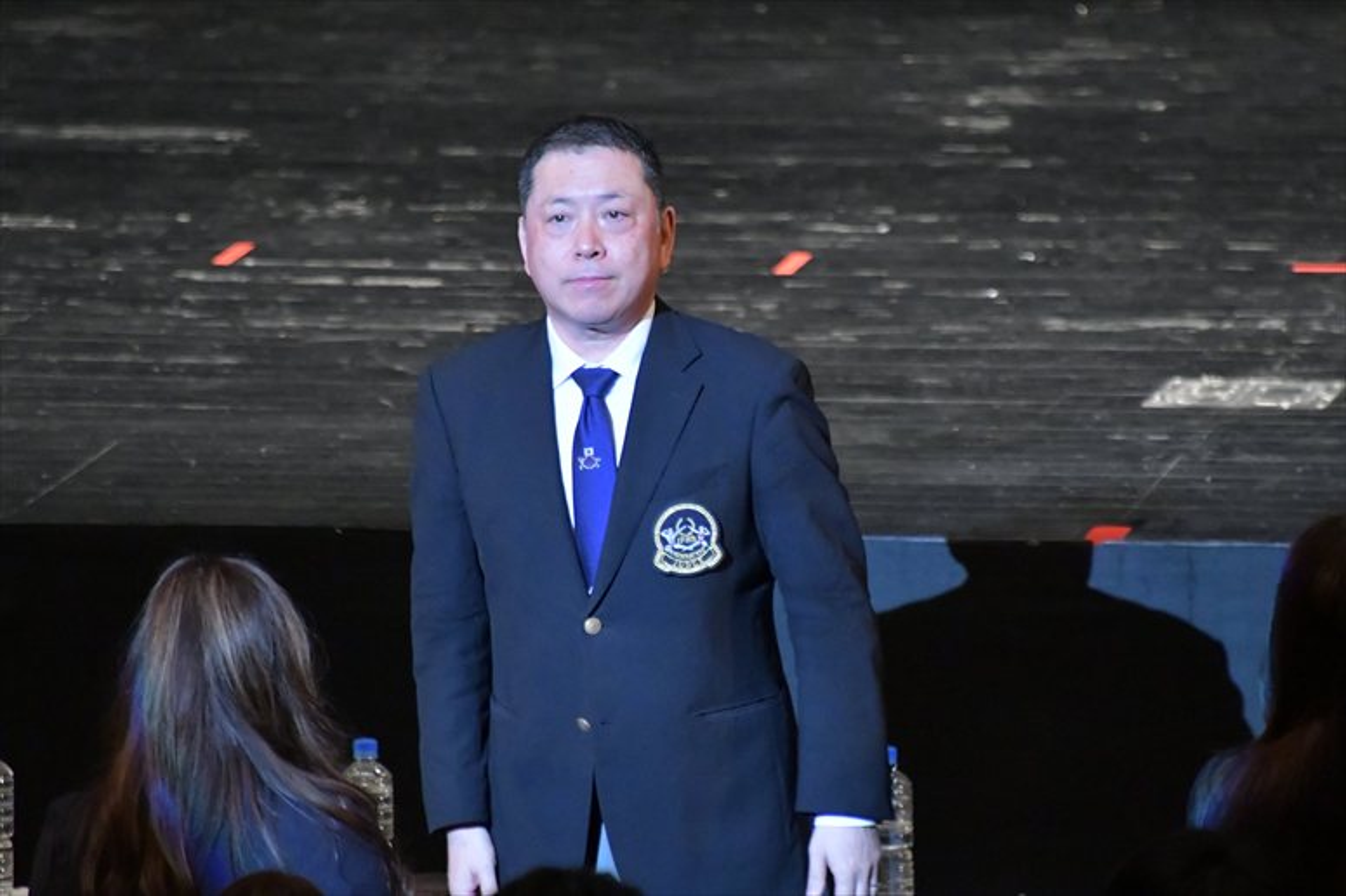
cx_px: 673
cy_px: 448
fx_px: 16817
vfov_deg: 3.1
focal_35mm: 450
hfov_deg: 4.6
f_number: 5.6
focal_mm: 300
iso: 10000
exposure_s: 1/400
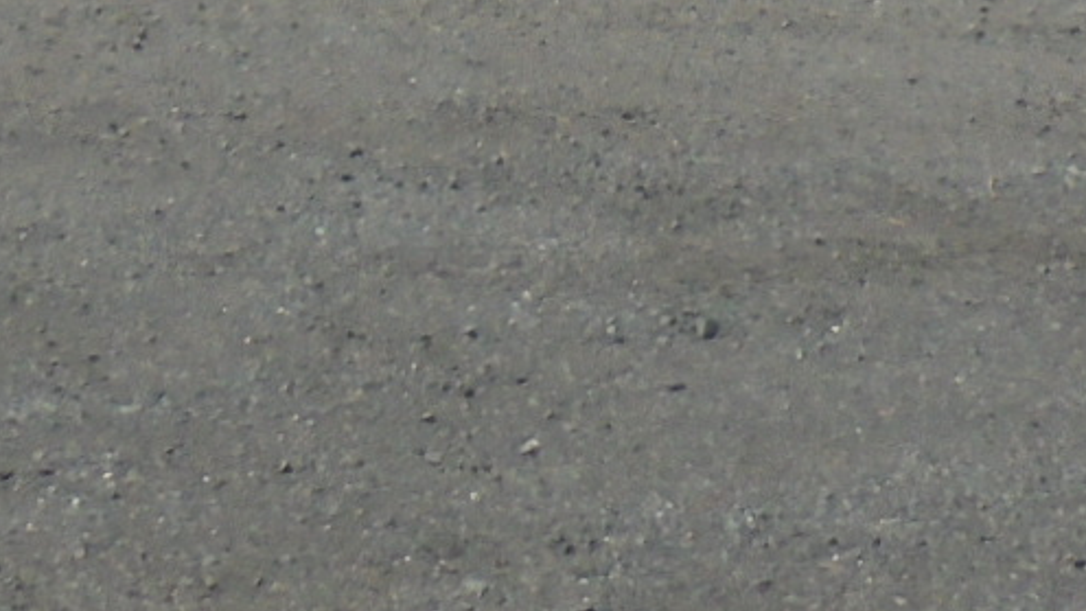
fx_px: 4262
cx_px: 622
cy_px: -832
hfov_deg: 14.5
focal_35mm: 148
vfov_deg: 7.7
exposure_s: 1/125
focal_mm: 4.6
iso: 100
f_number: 11.5
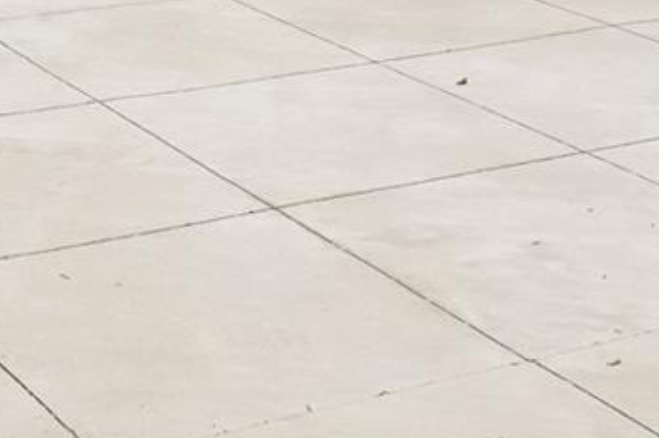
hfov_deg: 19.5
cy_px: -510
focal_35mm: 103
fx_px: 1889
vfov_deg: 11.5
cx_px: 93
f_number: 8
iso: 400
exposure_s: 1/1600
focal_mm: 15
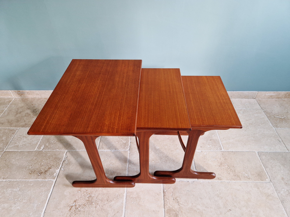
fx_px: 193
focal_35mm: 23
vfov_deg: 58.9
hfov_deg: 73.9
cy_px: 108
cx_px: 145
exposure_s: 1/50
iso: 500
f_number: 1.8
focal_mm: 5.4
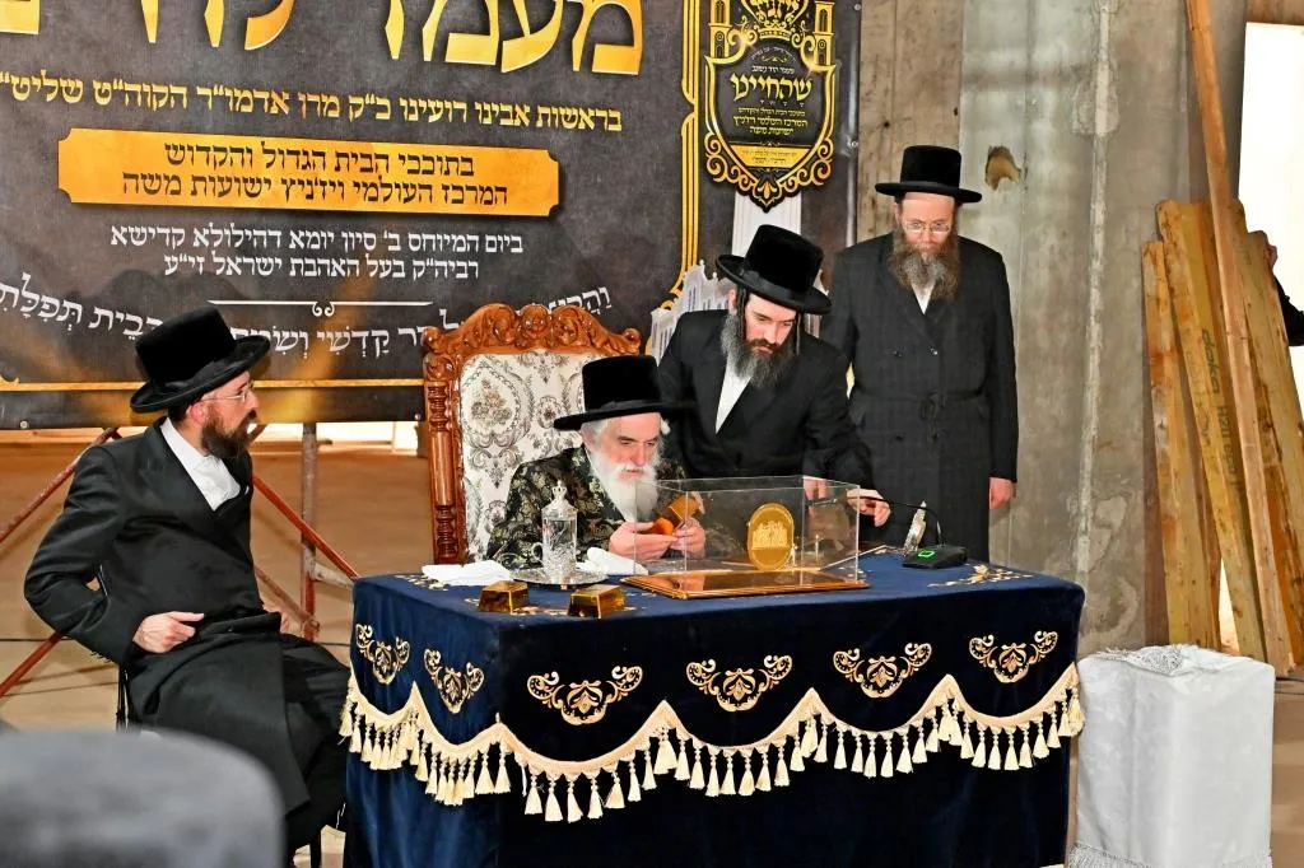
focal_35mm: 66
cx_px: 652
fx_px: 2390
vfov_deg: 20.6
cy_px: 434
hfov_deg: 30.5
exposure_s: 1/160
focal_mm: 44
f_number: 4
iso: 1250
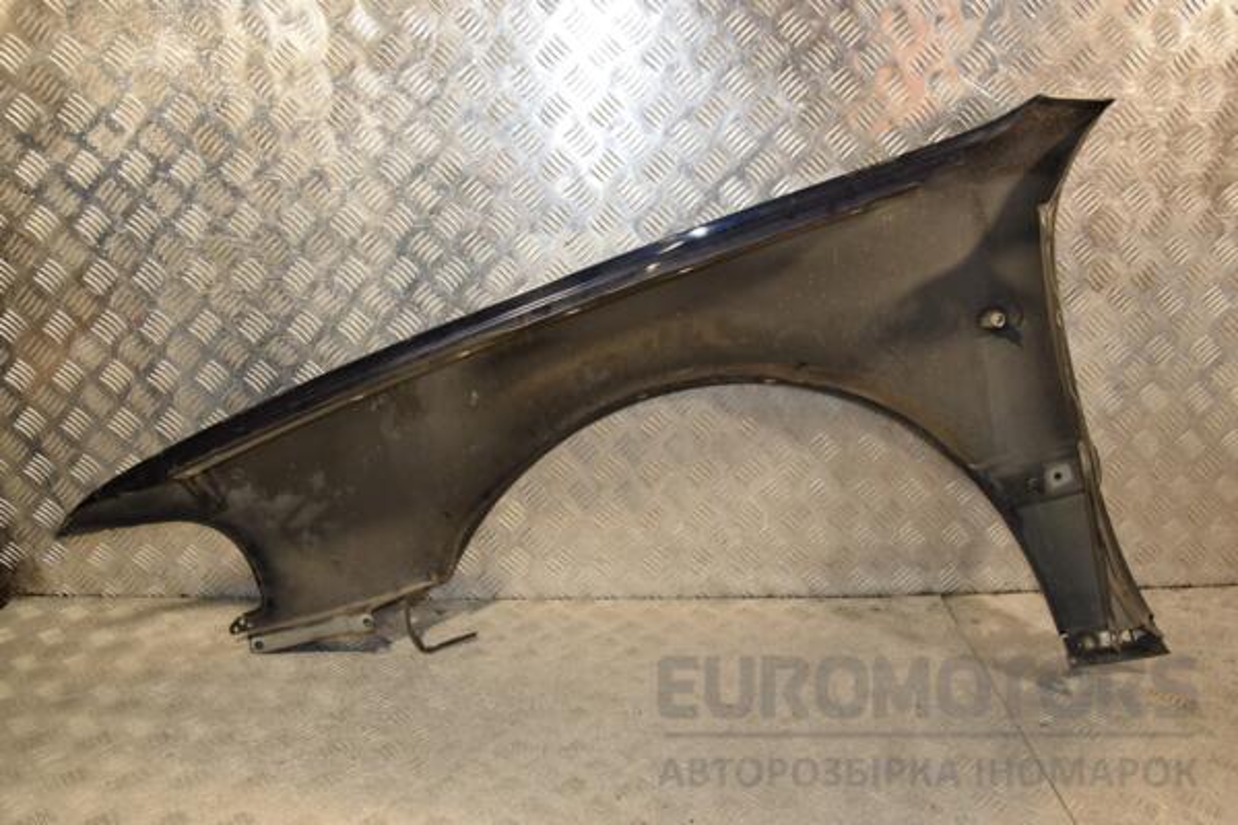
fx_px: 1083
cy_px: 412
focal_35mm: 32
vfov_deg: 41.7
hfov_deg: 59.5
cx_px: 619
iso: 800
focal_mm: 21
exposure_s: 1/200
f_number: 5.6
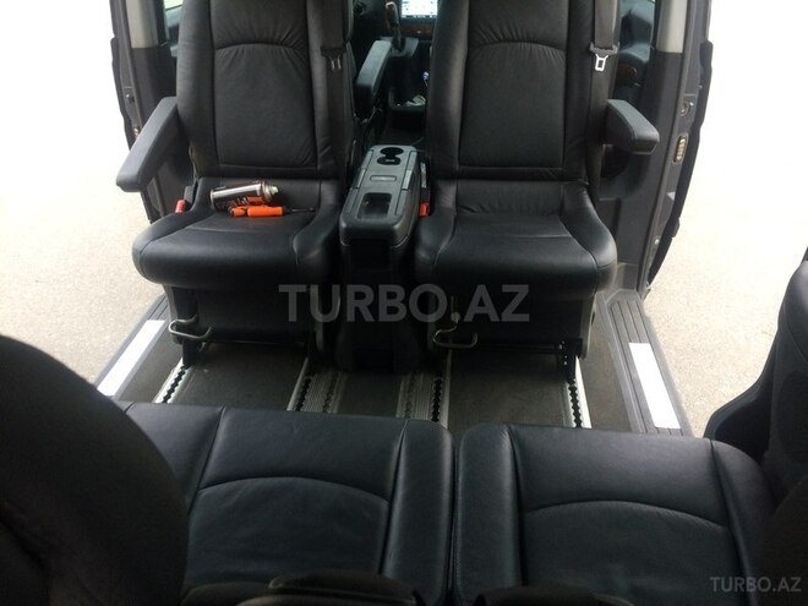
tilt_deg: -35.3
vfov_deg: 48.2
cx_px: 404
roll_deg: +2.4
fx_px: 677
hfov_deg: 61.7
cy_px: 303
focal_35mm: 29
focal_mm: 4.15
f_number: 2.2
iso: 125
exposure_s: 1/33
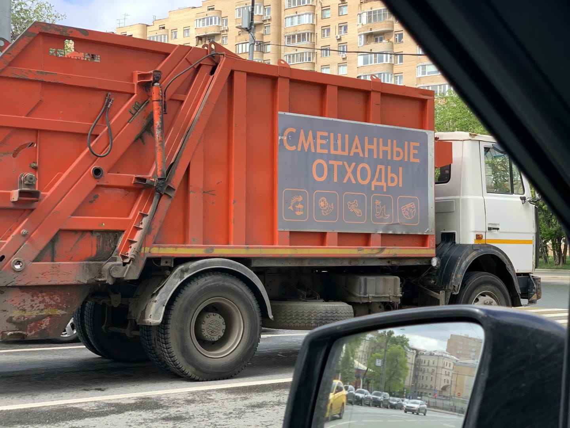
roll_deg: -1.0
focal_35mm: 52
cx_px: 285
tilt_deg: +1.8
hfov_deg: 36.8
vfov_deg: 28.0
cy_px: 214
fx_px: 856
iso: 16
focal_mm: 6
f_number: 2.4
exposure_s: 1/173
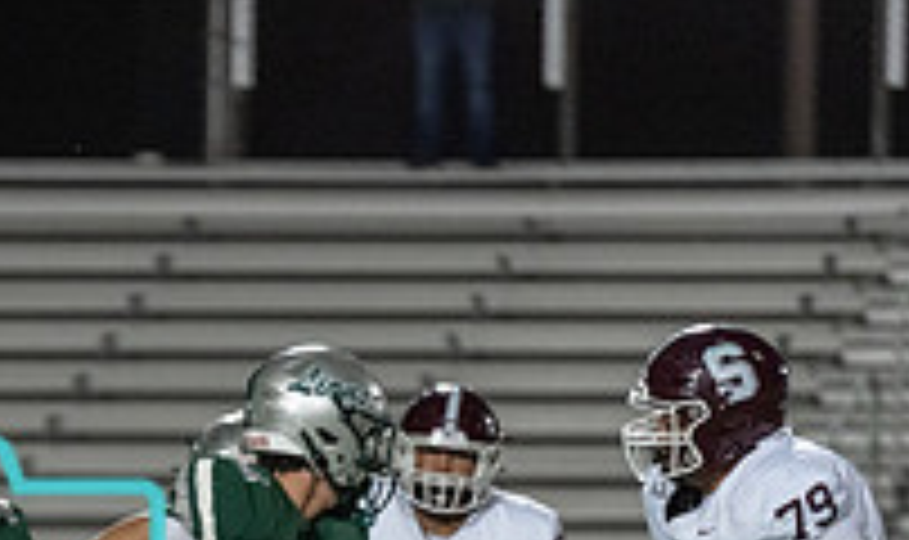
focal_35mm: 610
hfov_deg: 3.5
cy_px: 740
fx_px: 14905
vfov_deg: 2.1
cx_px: -229
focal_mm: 200
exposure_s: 1/1250
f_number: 2.8
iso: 5000
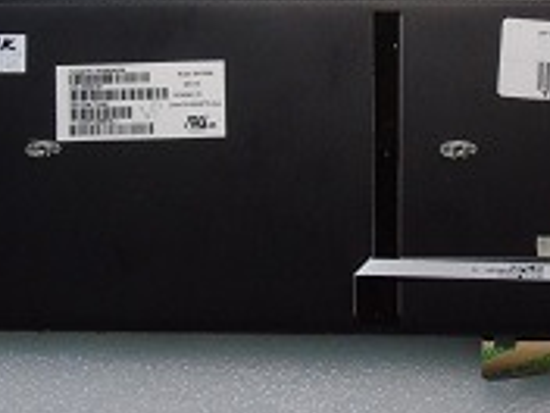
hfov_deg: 29.2
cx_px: 375
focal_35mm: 66
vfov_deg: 22.0
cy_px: 100
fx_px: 1049
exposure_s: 1/40
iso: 400
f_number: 5.7
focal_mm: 5.2
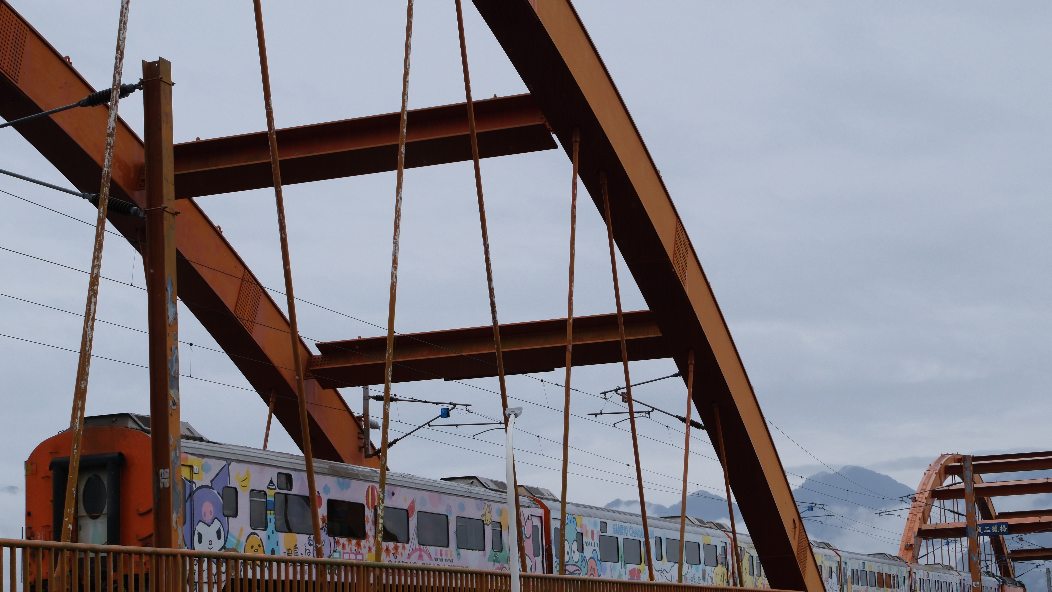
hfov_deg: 35.4
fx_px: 1646
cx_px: 570
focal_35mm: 59
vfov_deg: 20.3
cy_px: 366
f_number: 6.4
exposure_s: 1/320
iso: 125
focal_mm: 29.2
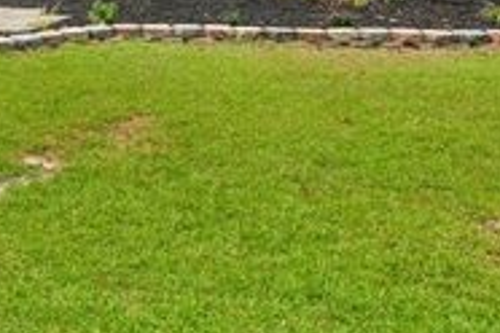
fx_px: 727
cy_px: -52
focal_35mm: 52
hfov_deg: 35.2
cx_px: 27
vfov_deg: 23.8
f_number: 8
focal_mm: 13
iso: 250
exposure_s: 1/80
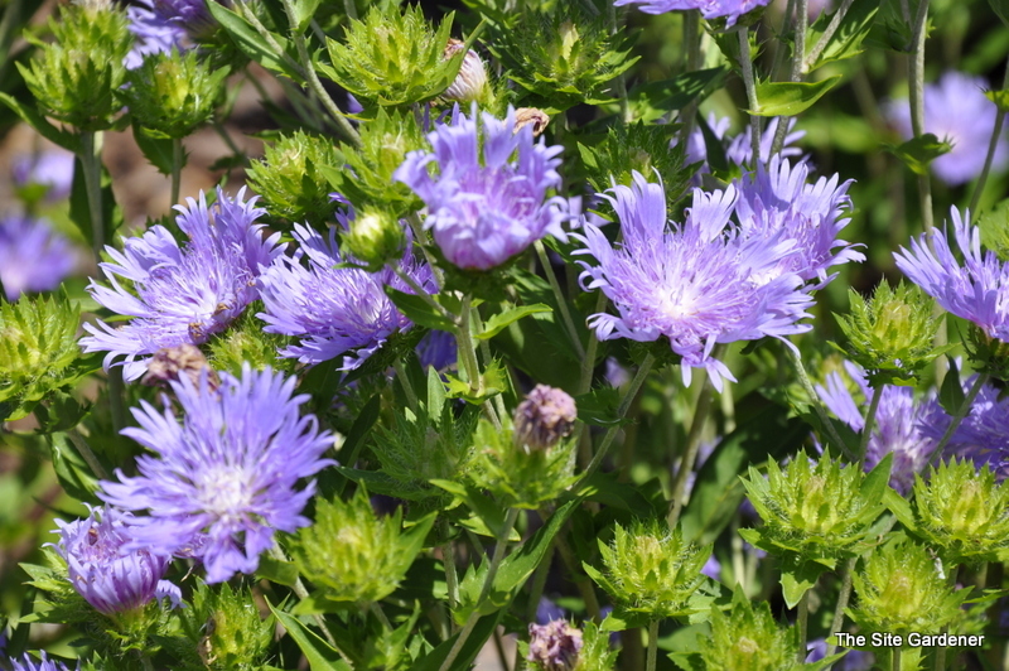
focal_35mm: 158
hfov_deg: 13.1
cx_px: 504
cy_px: 336
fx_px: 4411
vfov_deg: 8.7
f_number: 9.5
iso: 200
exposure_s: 1/350
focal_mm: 105
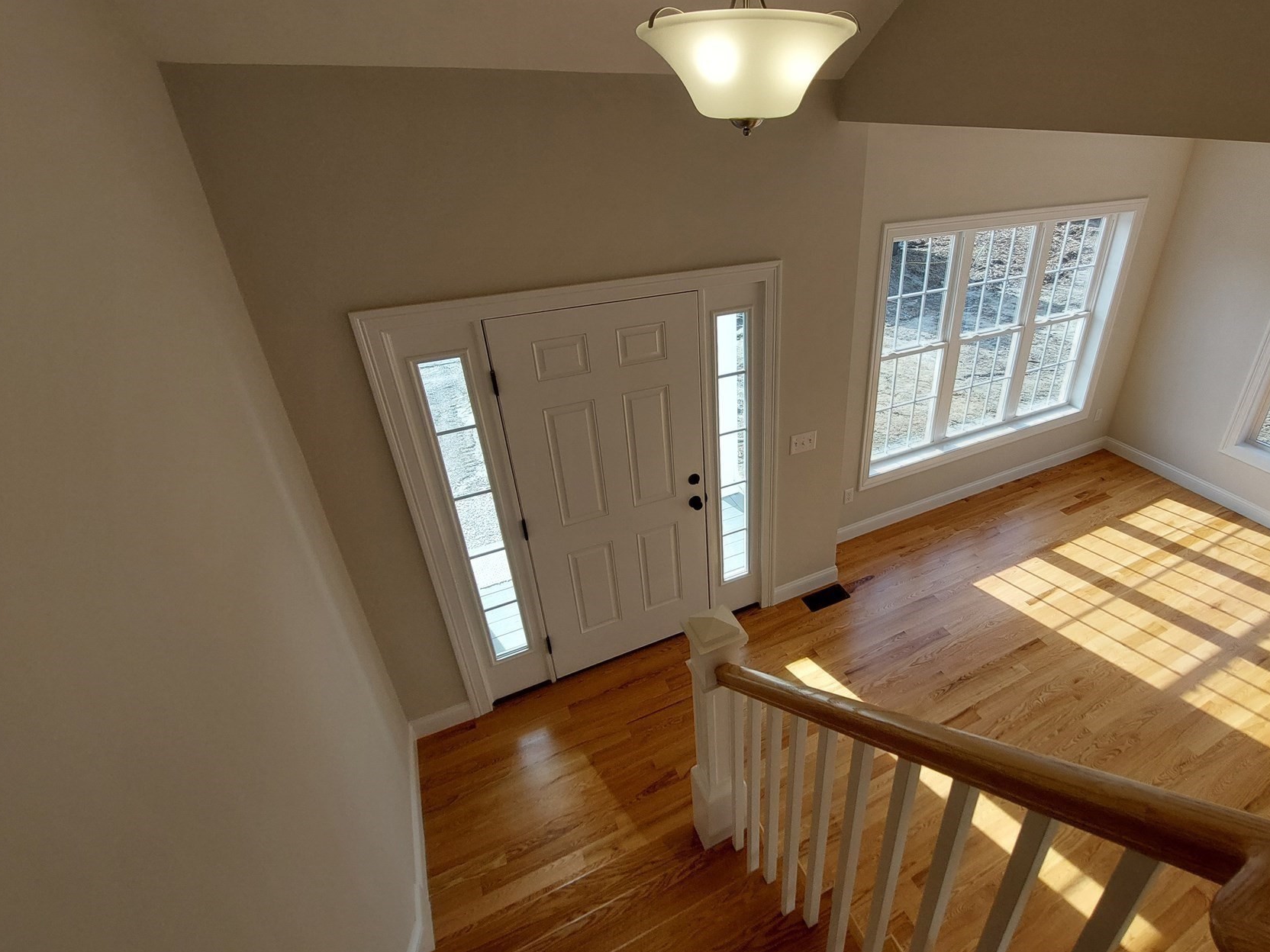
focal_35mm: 16
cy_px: 451
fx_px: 587
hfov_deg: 93.5
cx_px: 749
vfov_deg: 78.0
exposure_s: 1/240
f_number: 2.2
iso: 50
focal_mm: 1.74
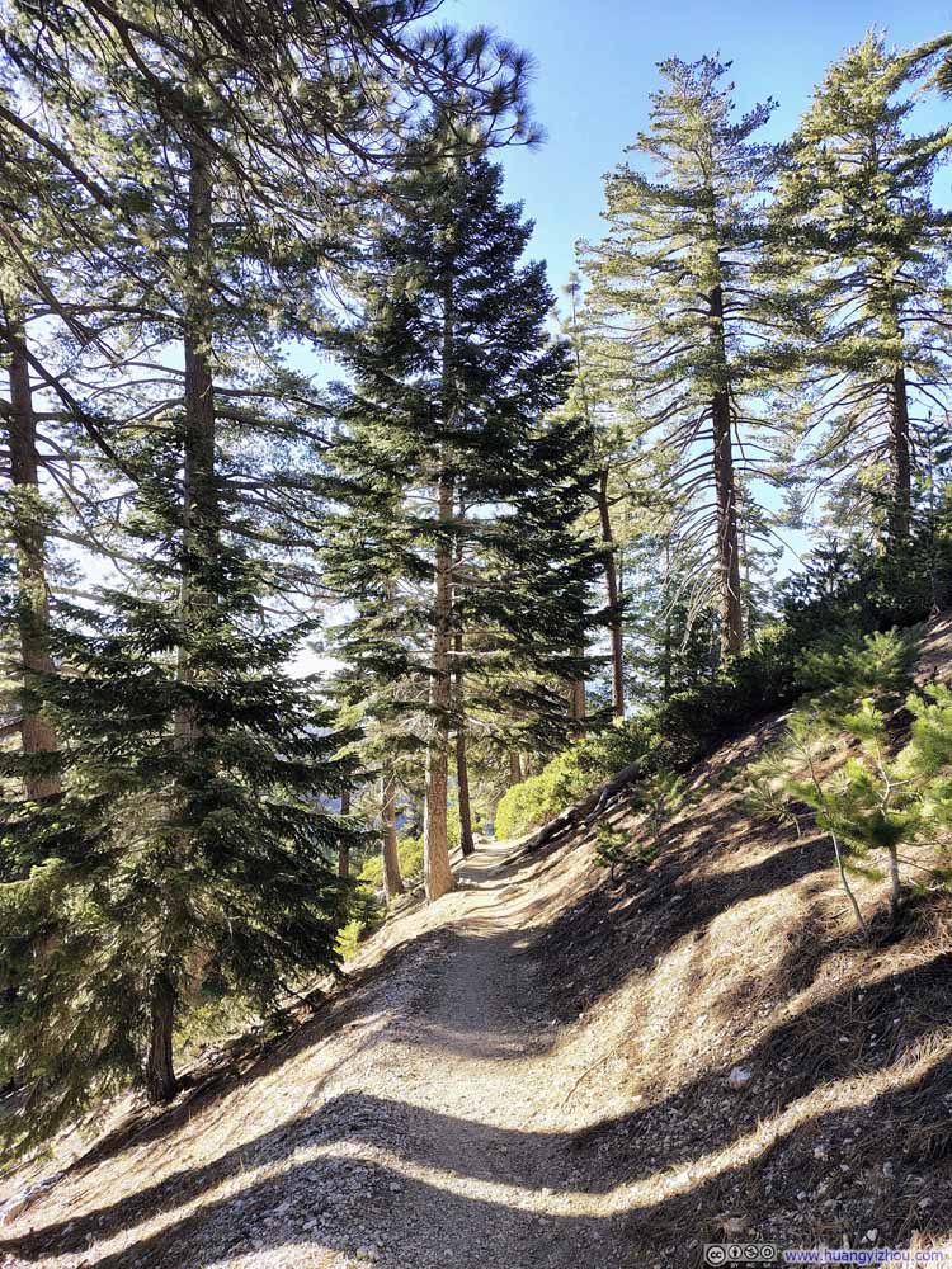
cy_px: 634
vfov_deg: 71.6
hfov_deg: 56.8
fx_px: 880
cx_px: 476
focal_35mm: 24
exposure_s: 1/200
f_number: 1.8
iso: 100
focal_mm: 5.56
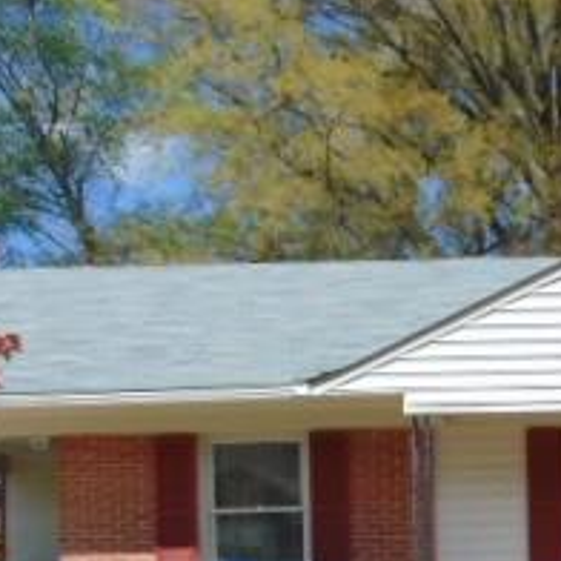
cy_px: 547
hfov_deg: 22.2
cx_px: 670
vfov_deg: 23.1
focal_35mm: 72
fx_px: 1320
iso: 80
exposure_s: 1/200
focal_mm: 4.5
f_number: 7.7
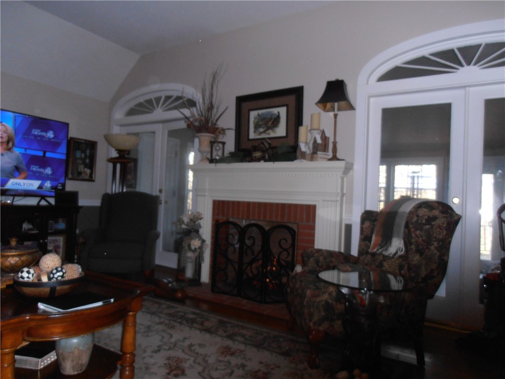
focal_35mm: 24
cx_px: 252
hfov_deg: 71.6
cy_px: 190
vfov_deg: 56.8
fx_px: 350
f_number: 3
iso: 160
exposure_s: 1/30
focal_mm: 4.2
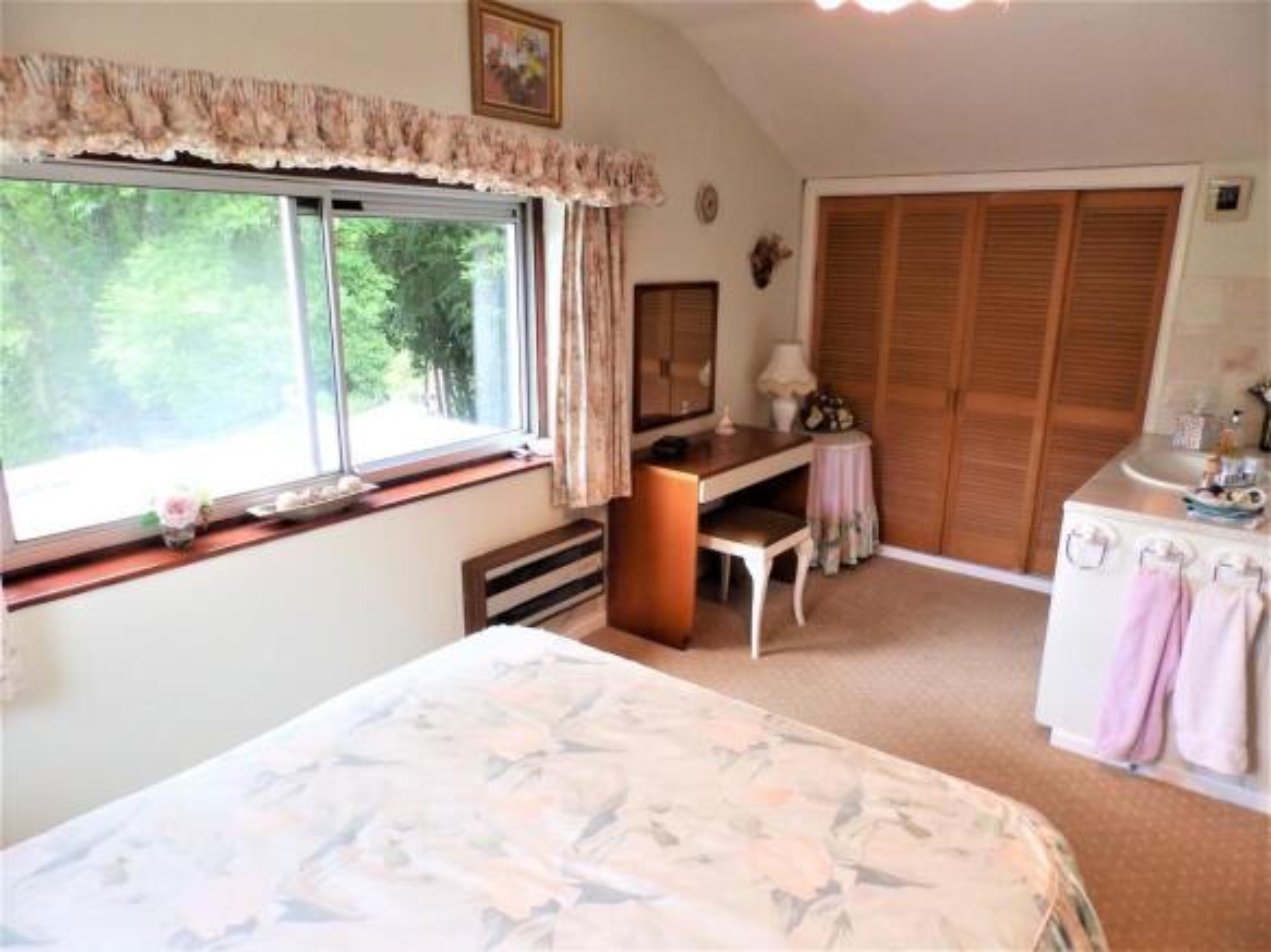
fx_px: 808
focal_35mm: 22
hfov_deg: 76.4
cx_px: 636
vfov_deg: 61.1
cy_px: 476
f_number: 3.4
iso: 250
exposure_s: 1/30
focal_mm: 4
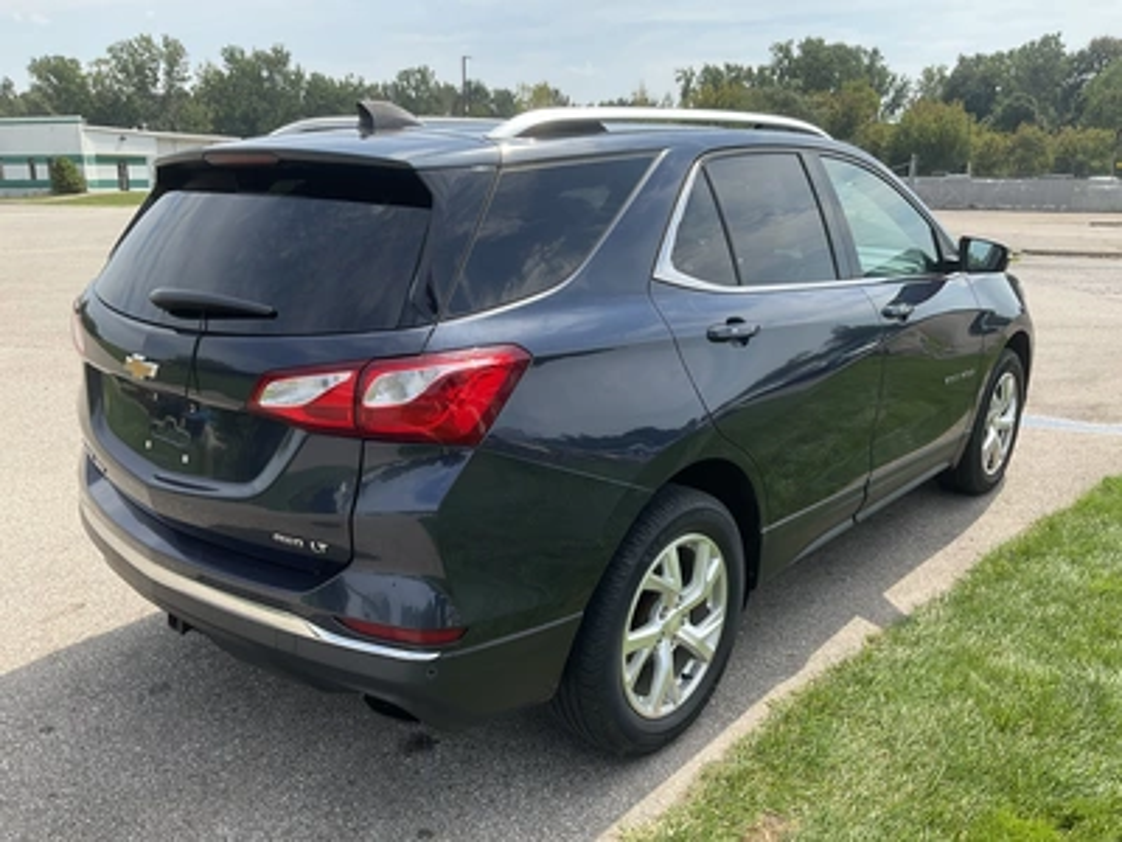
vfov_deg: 48.2
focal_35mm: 29
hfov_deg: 61.7
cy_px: 421
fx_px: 940
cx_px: 561
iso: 25
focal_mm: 3
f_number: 1.8
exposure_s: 1/898
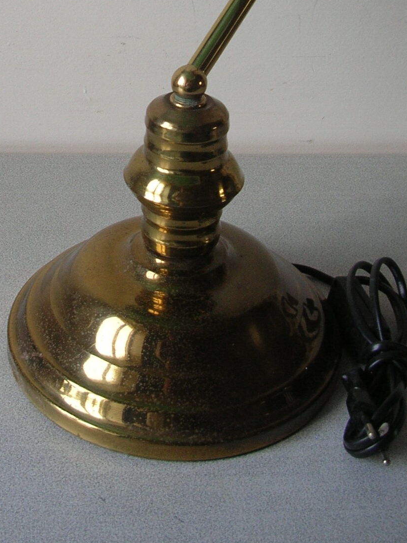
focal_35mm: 64
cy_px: 53
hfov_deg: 22.8
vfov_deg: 29.1
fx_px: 1004
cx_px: 131
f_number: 2.8
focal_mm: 5.8
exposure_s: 1/17
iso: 50
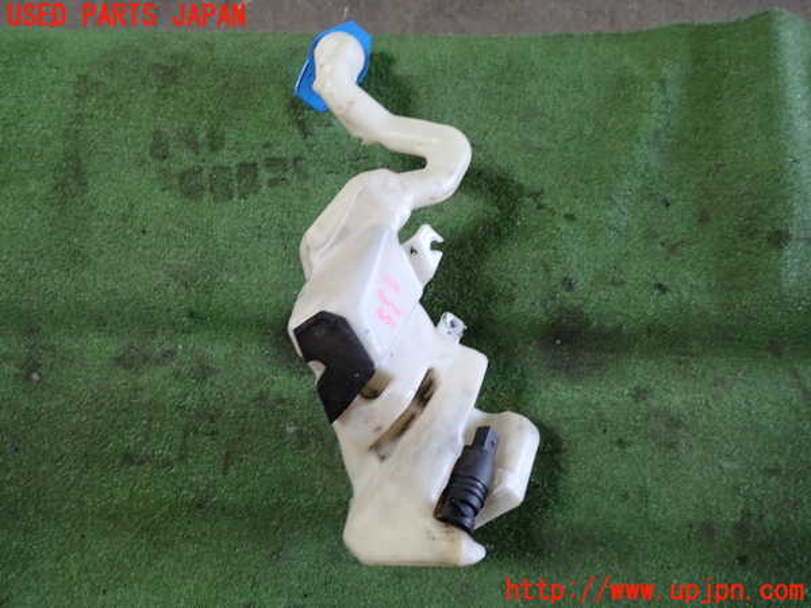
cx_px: 406
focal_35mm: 30
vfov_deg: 46.8
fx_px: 703
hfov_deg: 60.0
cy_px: 304
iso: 200
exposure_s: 1/50
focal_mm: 5.4
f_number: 2.3
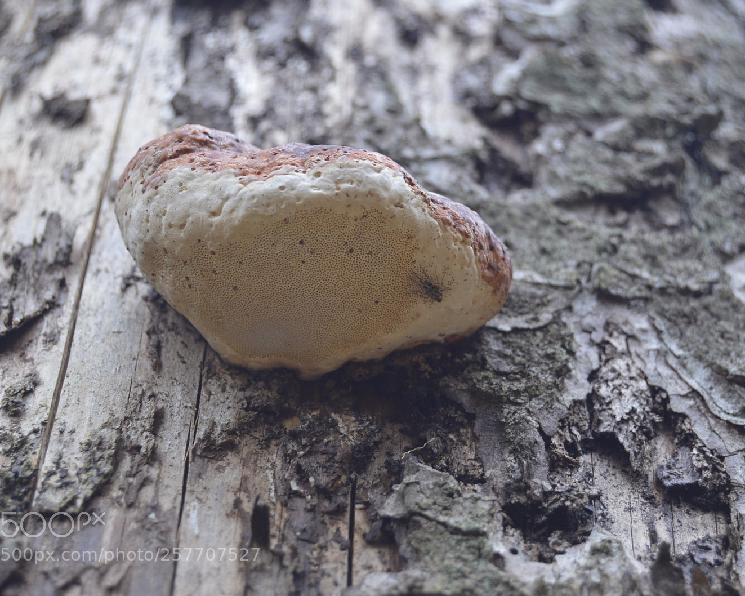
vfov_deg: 16.4
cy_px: 299
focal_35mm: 94
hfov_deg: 20.5
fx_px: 2063
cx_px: 416
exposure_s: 1/100
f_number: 5.6
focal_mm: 55
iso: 400
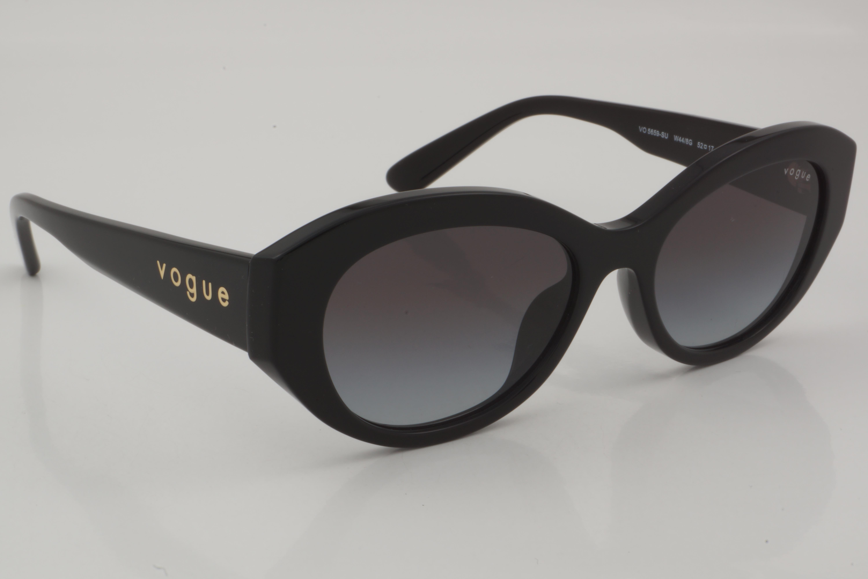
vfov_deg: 18.2
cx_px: 434
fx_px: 1808
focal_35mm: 75
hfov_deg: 27.0
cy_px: 290
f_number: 32
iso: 100
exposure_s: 1/3
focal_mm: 50
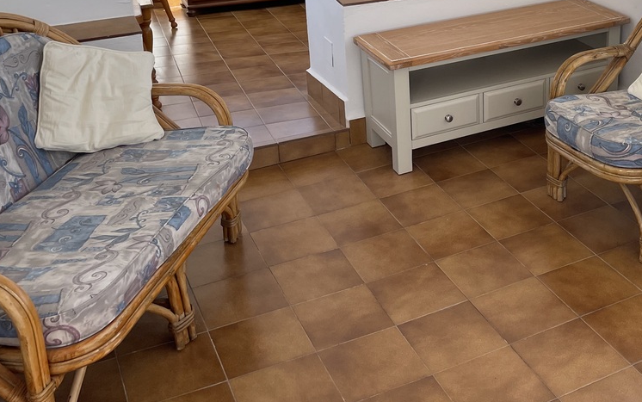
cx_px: 494
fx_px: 840
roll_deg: +2.3
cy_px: 35
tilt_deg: -15.6
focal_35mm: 48
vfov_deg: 26.0
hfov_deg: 40.4
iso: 32
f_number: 1.6
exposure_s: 1/764
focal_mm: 4.2
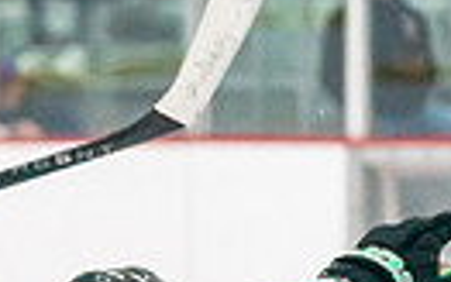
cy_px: 607
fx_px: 8017
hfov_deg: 3.2
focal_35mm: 652
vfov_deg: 2.0
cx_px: -393
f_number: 2.8
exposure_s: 1/1250
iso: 3200
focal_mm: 115
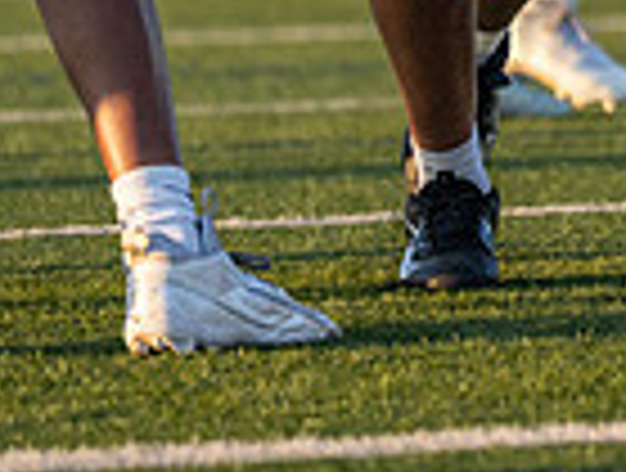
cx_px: 1032
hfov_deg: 2.8
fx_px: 12565
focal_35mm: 693
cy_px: -315
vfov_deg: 2.2
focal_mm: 144
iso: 400
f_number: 2.8
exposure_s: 1/4000
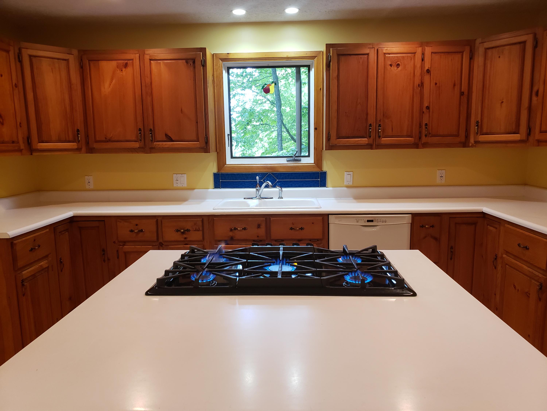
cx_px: 274
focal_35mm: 26
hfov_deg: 67.3
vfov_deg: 53.1
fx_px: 411
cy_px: 206
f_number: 2.4
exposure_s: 1/40
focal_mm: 4.3
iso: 320
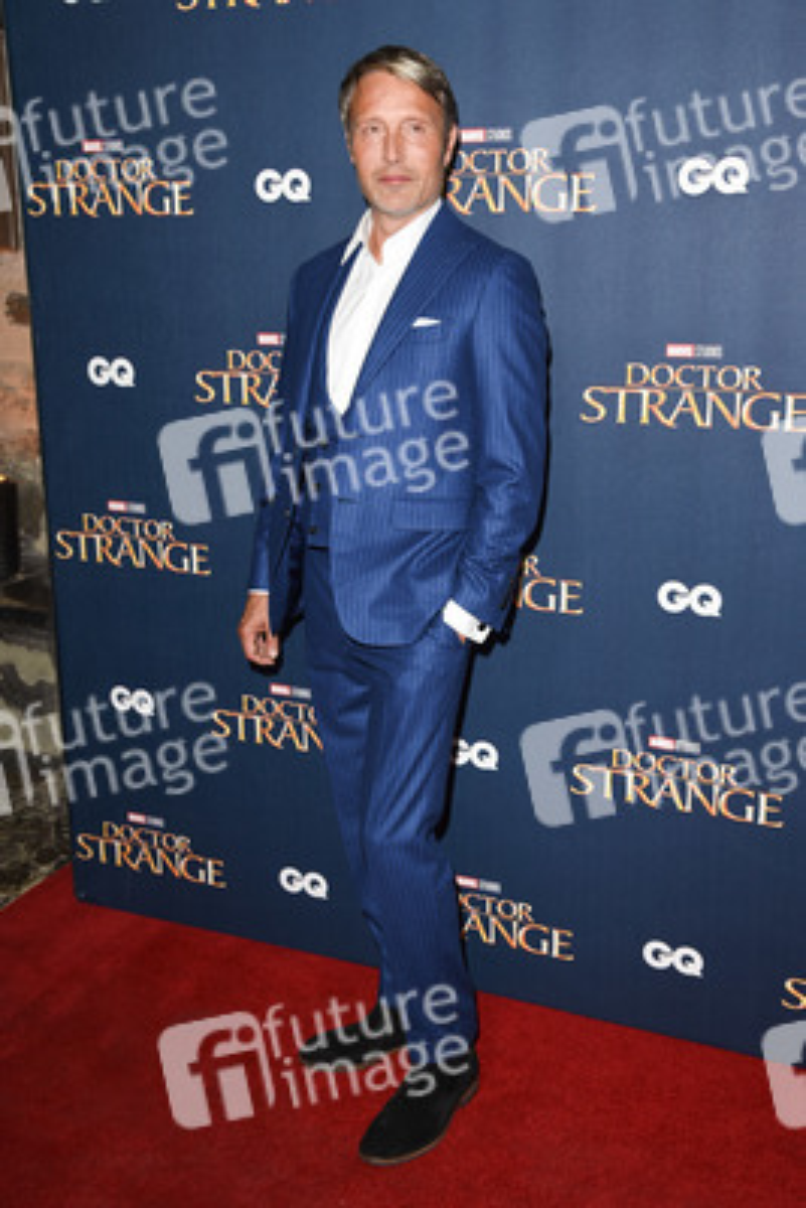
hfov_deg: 35.1
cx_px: 403
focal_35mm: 38
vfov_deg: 50.7
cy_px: 604
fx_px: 1275
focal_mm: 38
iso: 640
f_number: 5.6
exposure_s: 1/250
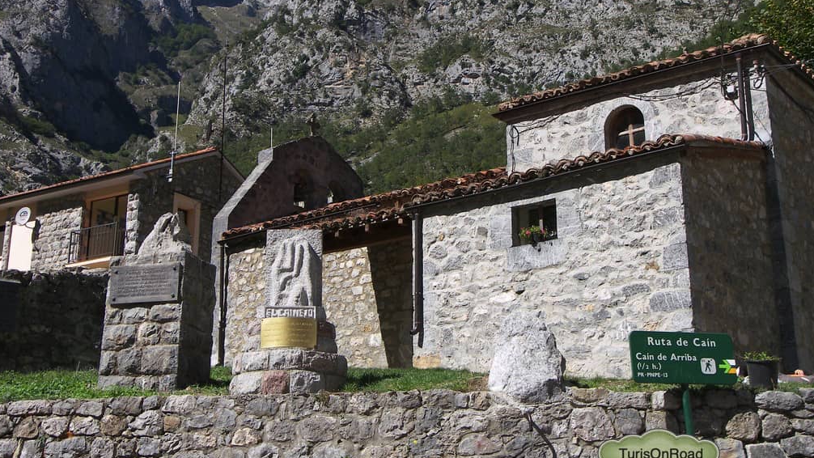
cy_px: 176
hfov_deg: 40.6
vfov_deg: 23.4
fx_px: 1101
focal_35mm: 51
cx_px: 404
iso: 50
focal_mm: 9.6
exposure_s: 1/800
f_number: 3.6
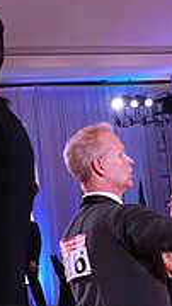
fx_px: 1178
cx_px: -105
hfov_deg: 8.1
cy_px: 362
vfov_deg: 14.4
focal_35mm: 145
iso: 3200
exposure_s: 1/320
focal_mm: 29
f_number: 6.3
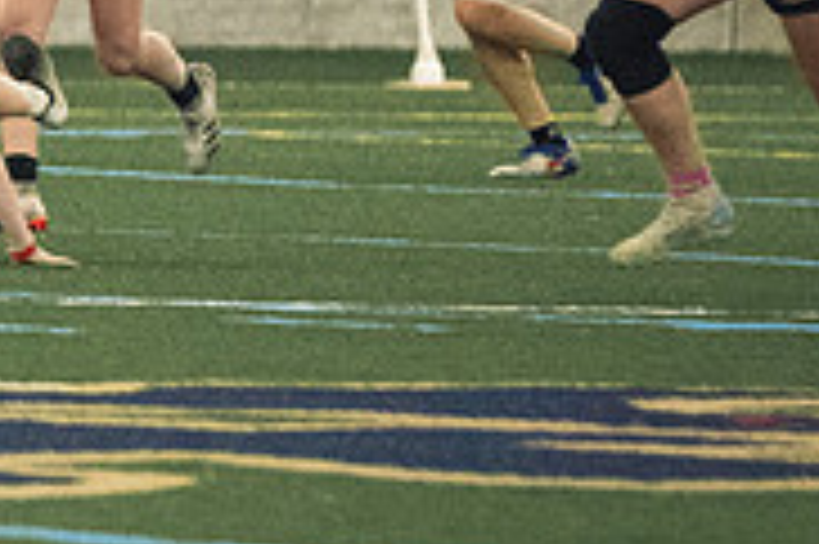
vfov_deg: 1.2
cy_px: 212
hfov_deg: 1.8
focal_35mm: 1151
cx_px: -687
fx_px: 26161
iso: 9000
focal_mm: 185
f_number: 2.8
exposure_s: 1/500
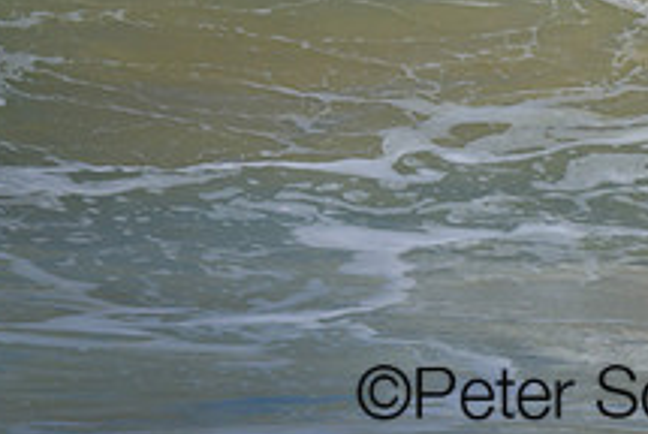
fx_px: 53316
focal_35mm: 2958
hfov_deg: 0.7
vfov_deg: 0.5
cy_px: -200
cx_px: 917
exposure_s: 1/2000
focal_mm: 800
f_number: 6.3
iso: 360
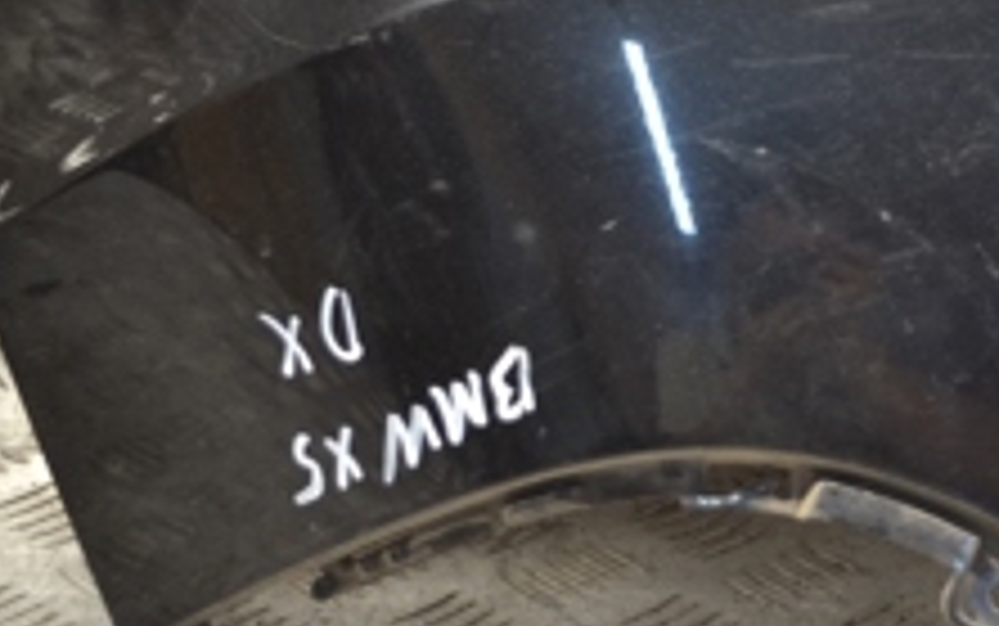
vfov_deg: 8.7
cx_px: 1062
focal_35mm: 150
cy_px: -18
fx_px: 4086
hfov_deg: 13.7
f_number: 5
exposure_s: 1/30
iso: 250
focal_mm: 34
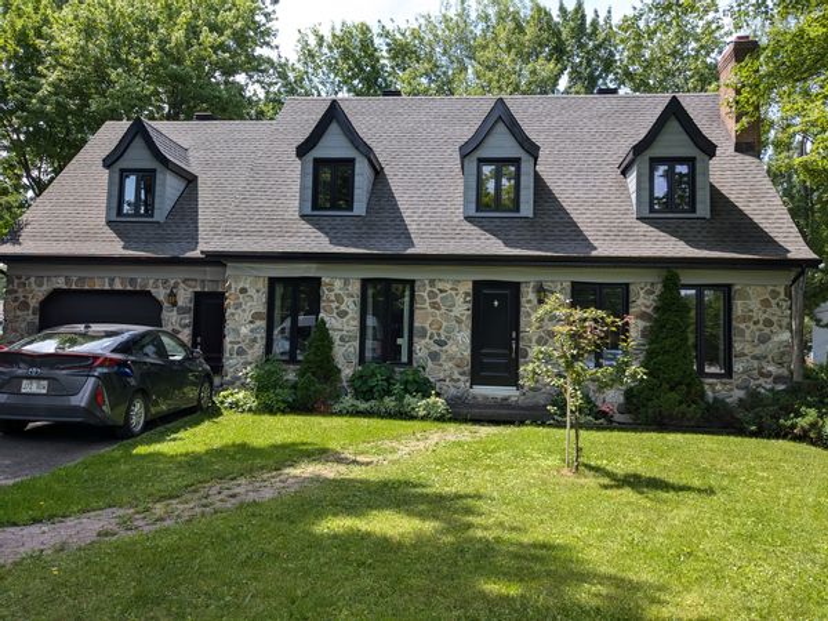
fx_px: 646
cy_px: 310
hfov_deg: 65.3
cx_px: 414
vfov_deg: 51.4
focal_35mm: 27
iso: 49
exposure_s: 1/806
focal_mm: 4.38
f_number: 1.73
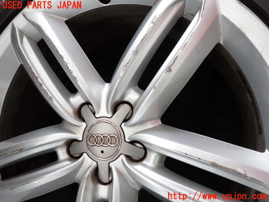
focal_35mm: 25
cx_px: 134
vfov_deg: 54.9
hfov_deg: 69.4
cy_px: 101
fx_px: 194
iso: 200
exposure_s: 1/60
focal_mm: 4.5
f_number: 2
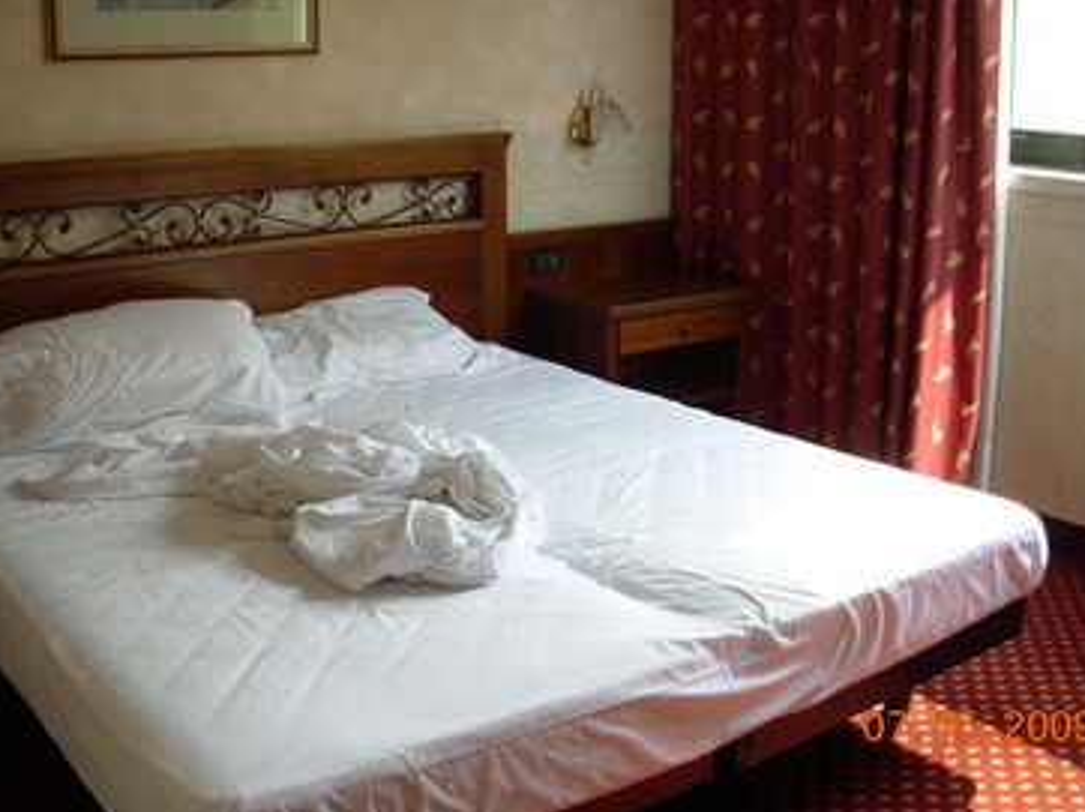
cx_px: 525
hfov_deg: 44.8
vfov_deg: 34.3
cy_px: 372
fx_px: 1316
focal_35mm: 42
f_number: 2.9
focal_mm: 6.3
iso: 50
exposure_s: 1/90.5
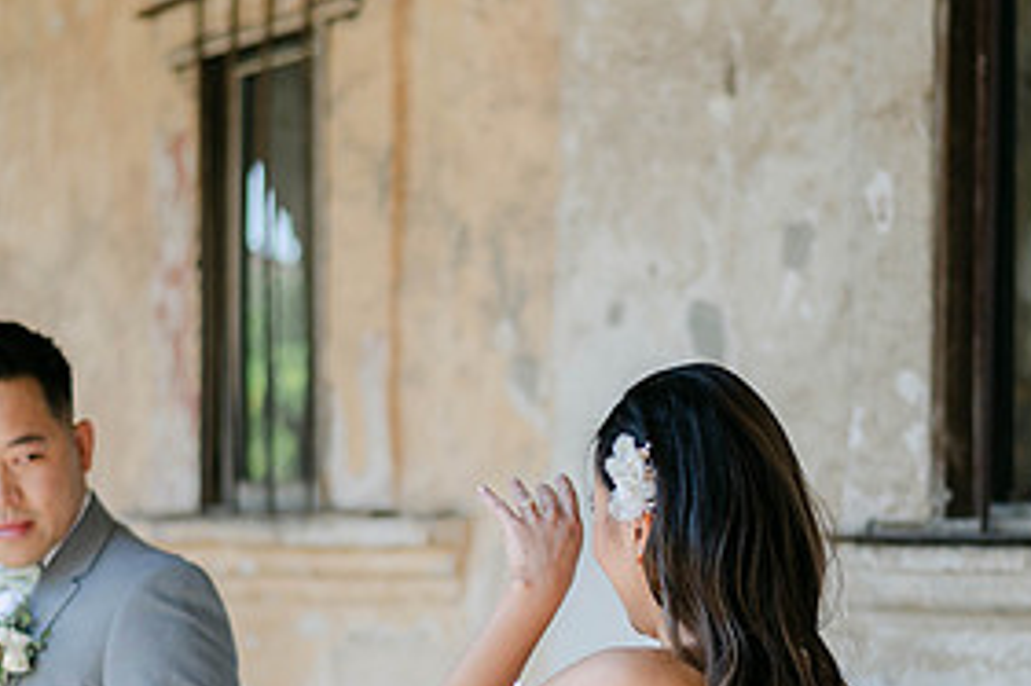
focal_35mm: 109
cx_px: 533
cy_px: 548
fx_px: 3120
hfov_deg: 18.8
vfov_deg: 12.5
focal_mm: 50
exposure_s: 1/1000
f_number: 2
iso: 100
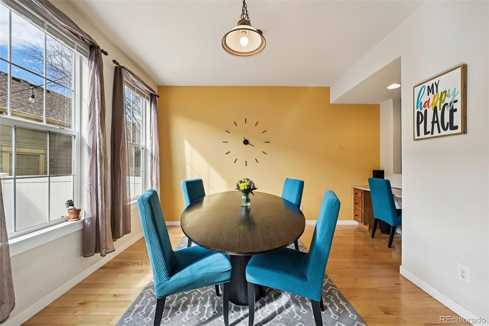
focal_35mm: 14
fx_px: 190
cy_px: 163
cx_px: 244
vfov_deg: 81.2
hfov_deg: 104.3
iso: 250
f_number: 11
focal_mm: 14
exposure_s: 1/15
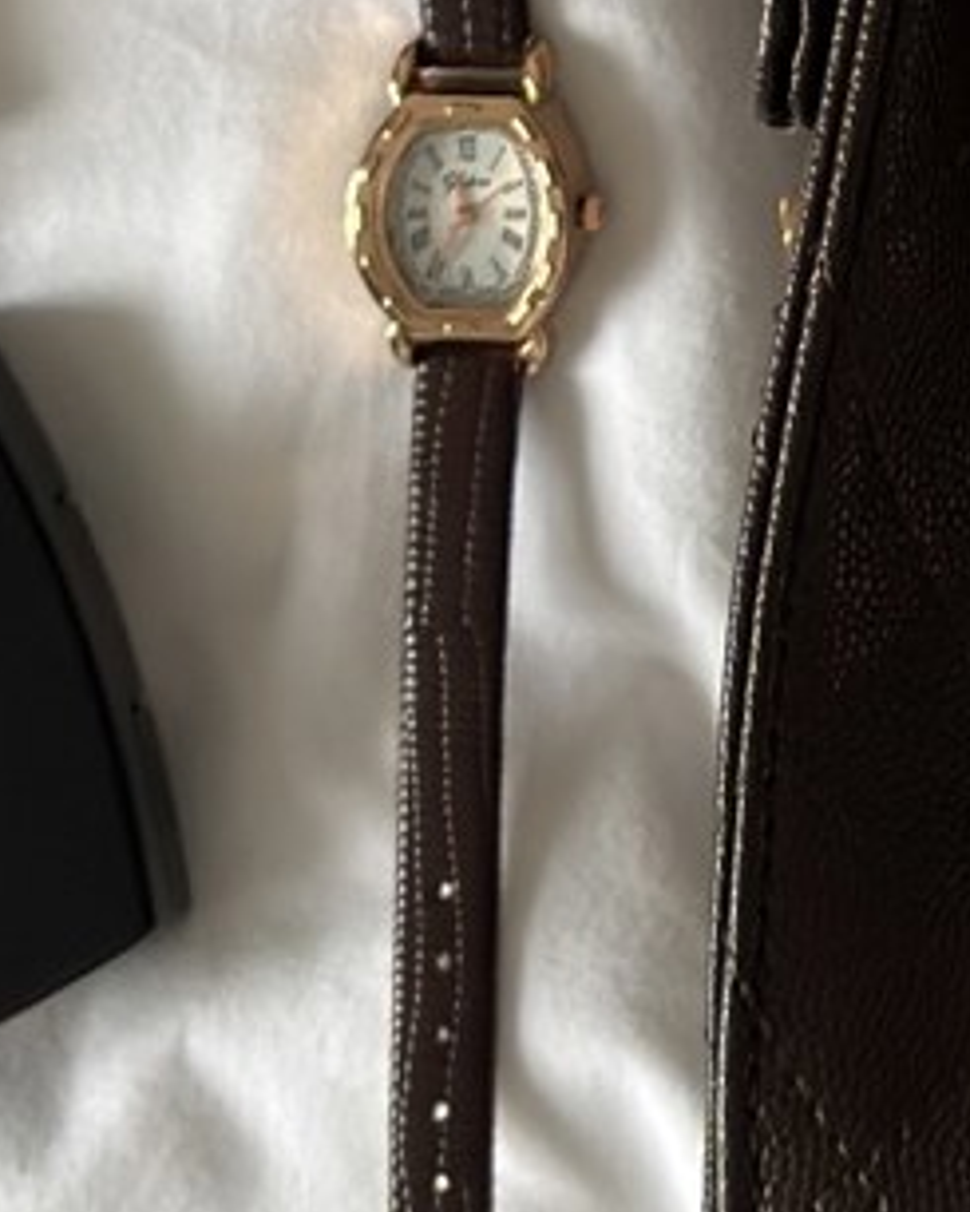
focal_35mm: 223
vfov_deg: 8.5
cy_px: -626
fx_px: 7998
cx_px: 2019
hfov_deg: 6.7
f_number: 1.78
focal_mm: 6.76
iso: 160
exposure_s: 1/60
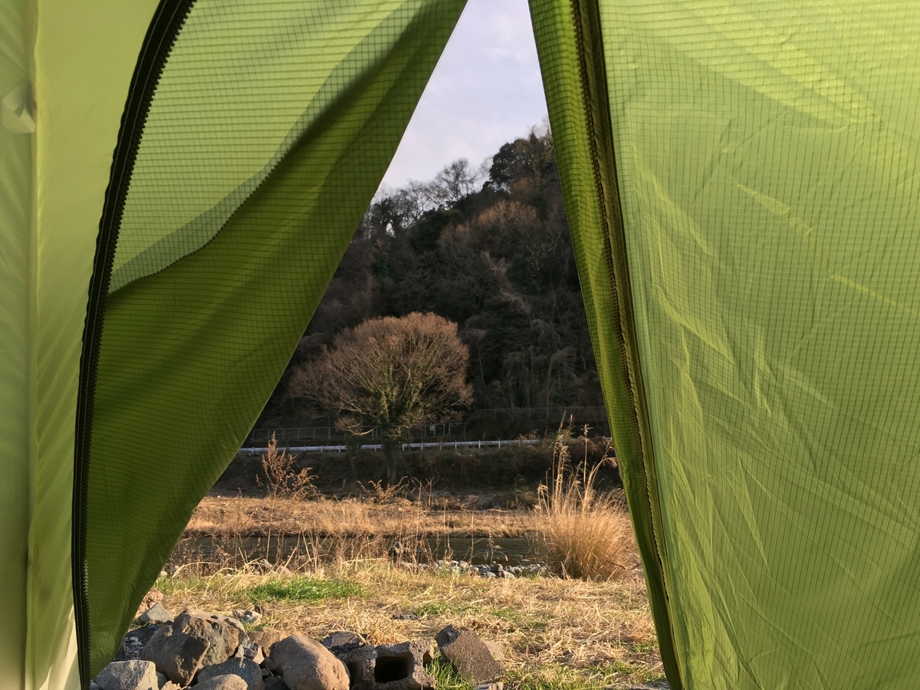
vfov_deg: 48.2
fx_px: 771
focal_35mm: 29
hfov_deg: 61.7
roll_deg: +0.6
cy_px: 345
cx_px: 460
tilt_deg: +7.7
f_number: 2.2
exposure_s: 1/420
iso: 25
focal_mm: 4.15
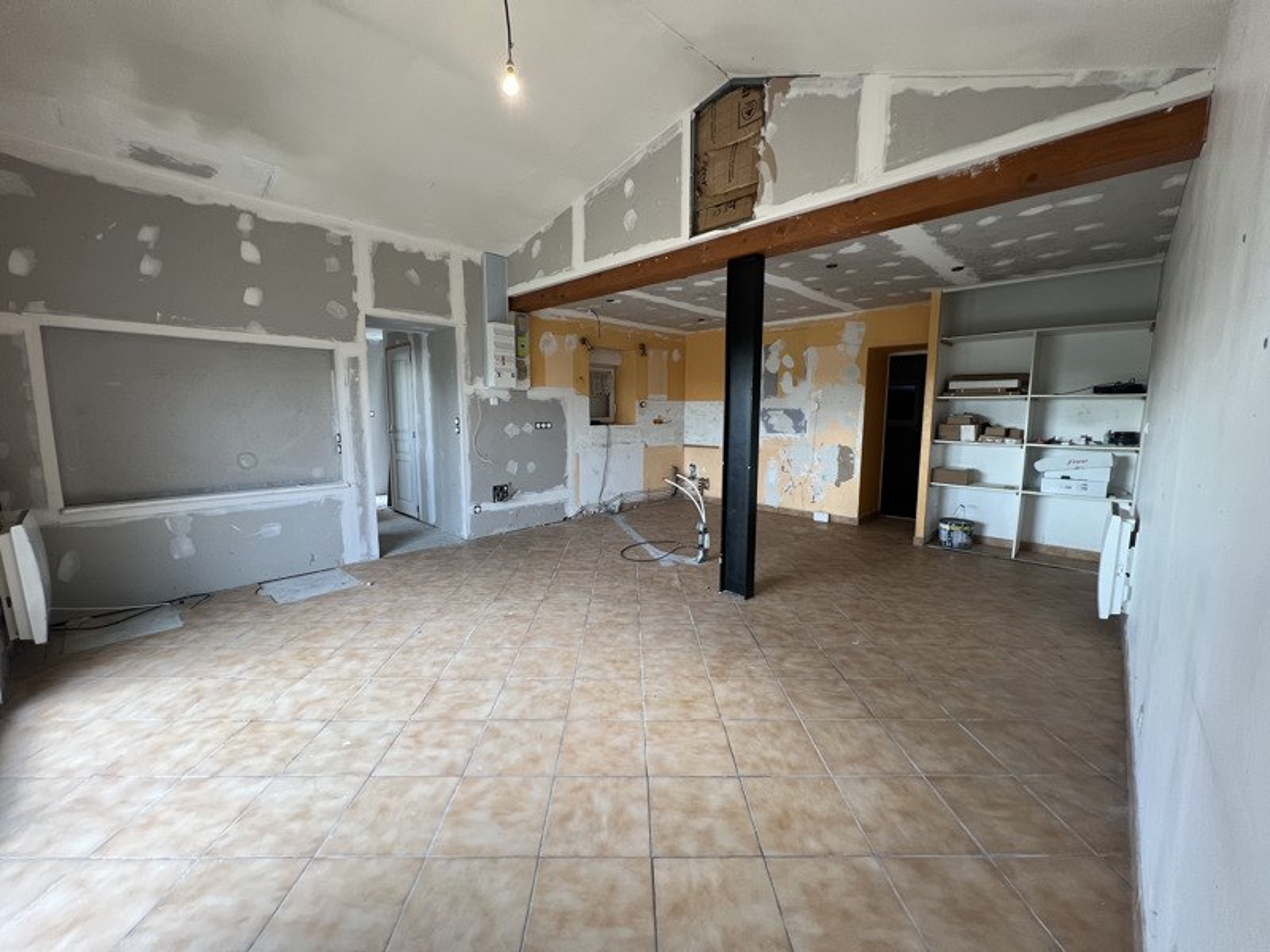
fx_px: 477
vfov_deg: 89.9
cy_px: 476
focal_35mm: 13
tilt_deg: -7.5
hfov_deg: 106.2
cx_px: 635
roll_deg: -0.5
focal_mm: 1.57
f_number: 1.8
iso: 200
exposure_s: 1/100
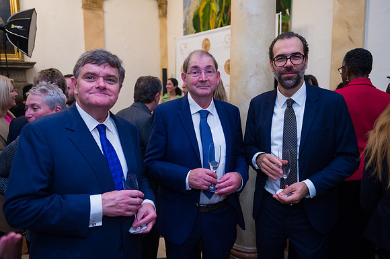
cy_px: 130
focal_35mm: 28
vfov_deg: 45.8
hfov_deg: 64.8
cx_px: 195
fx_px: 307
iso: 1600
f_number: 3.2
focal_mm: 28
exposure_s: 1/125
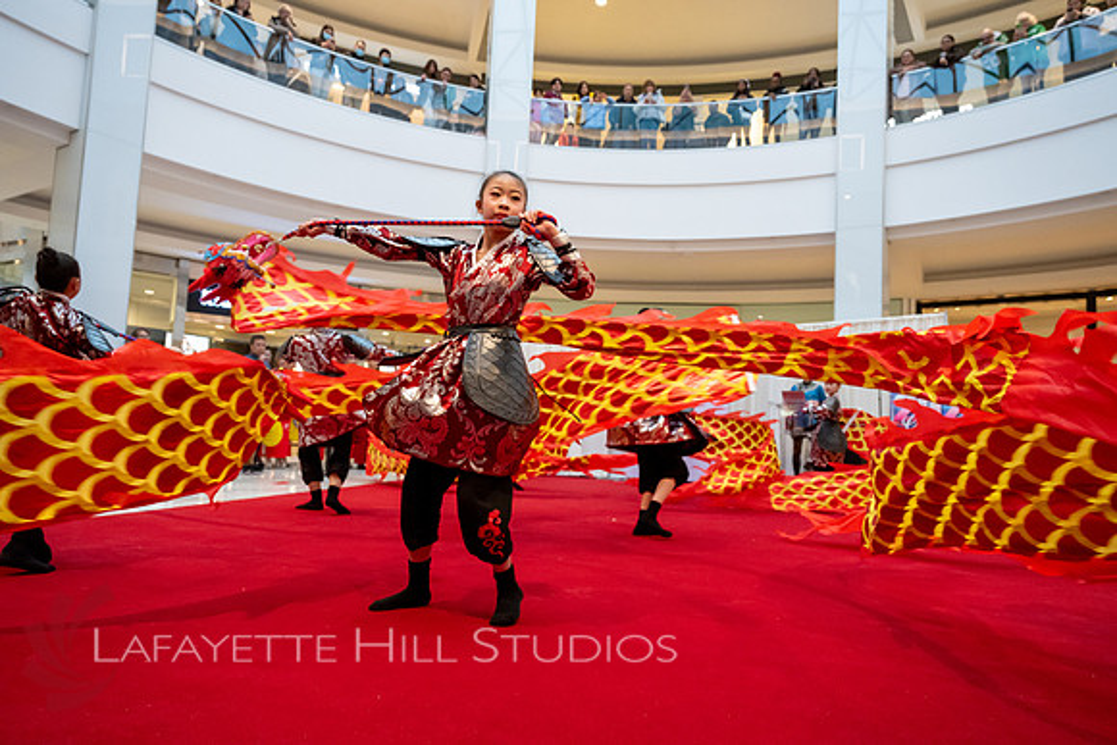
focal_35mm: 24
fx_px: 745
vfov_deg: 53.2
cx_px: 558
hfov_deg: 73.7
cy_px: 372
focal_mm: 24
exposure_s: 1/400
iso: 4000
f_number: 4
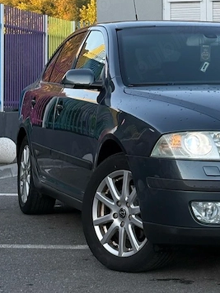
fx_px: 991
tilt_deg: +2.9
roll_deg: +0.5
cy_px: 56
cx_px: 218
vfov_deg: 16.7
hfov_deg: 12.5
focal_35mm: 117
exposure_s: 1/515
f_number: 1.6
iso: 40
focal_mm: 5.96
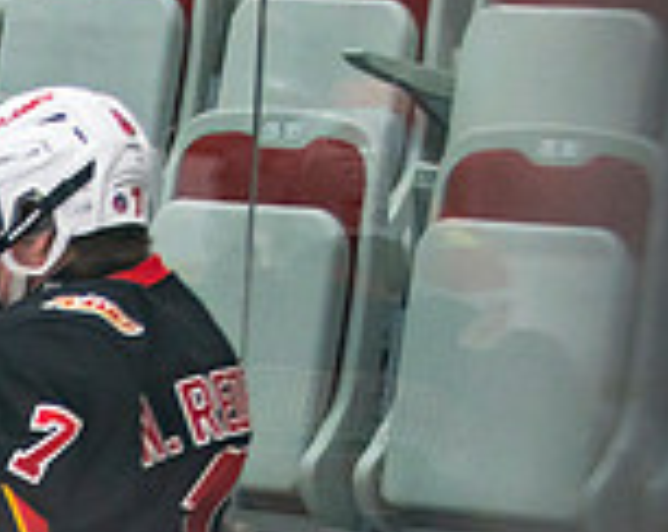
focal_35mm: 448
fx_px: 8846
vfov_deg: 3.4
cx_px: -402
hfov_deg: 4.3
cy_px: 988
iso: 1000
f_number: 2.8
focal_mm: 80
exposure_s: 1/640
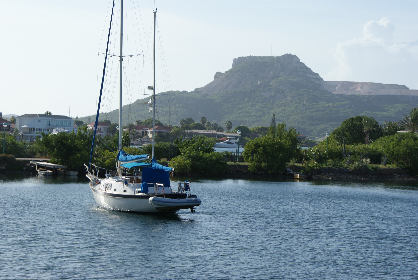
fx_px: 1221
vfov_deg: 13.1
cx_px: 209
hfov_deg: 19.4
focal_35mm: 105
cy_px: 140
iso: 100
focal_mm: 70
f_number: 11
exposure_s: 1/160
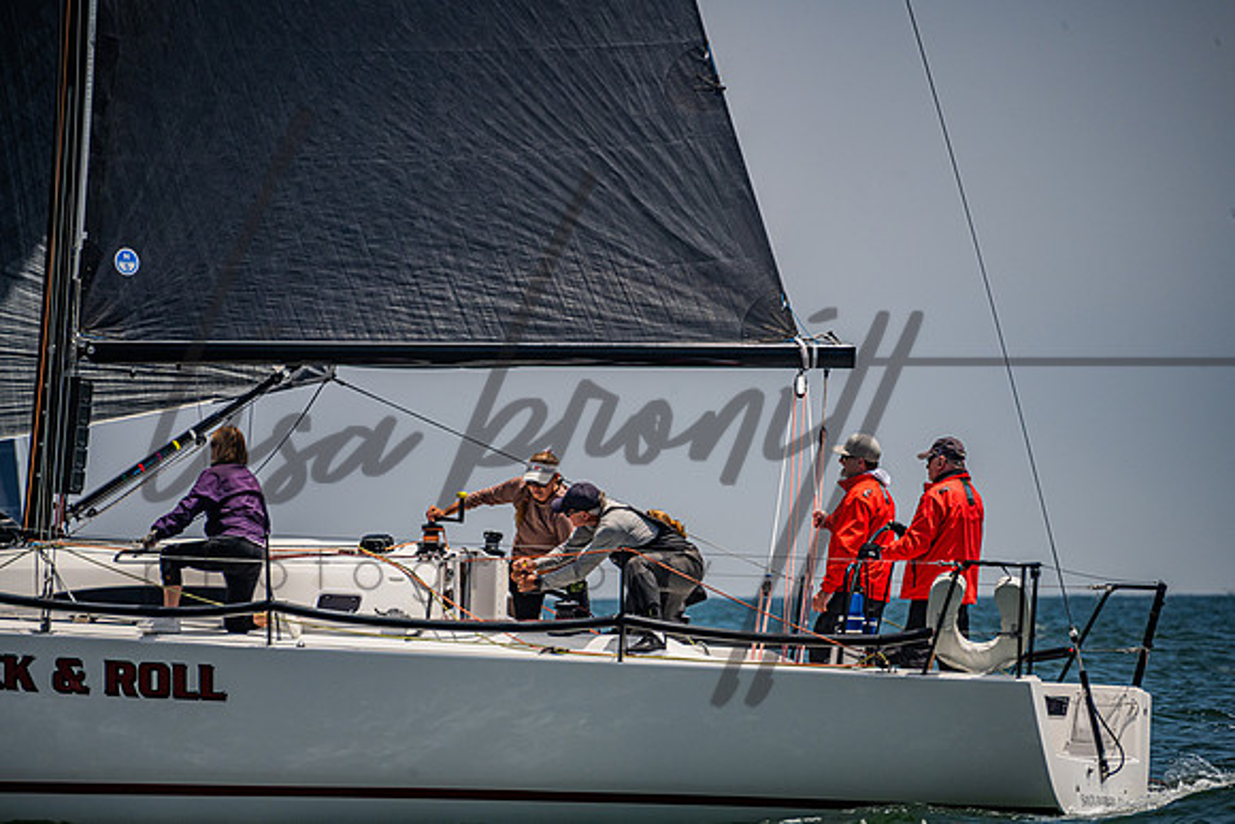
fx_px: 13857
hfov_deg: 5.1
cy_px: 412
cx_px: 618
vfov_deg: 3.4
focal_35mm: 404
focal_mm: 400
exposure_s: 1/3200
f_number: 8
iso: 400
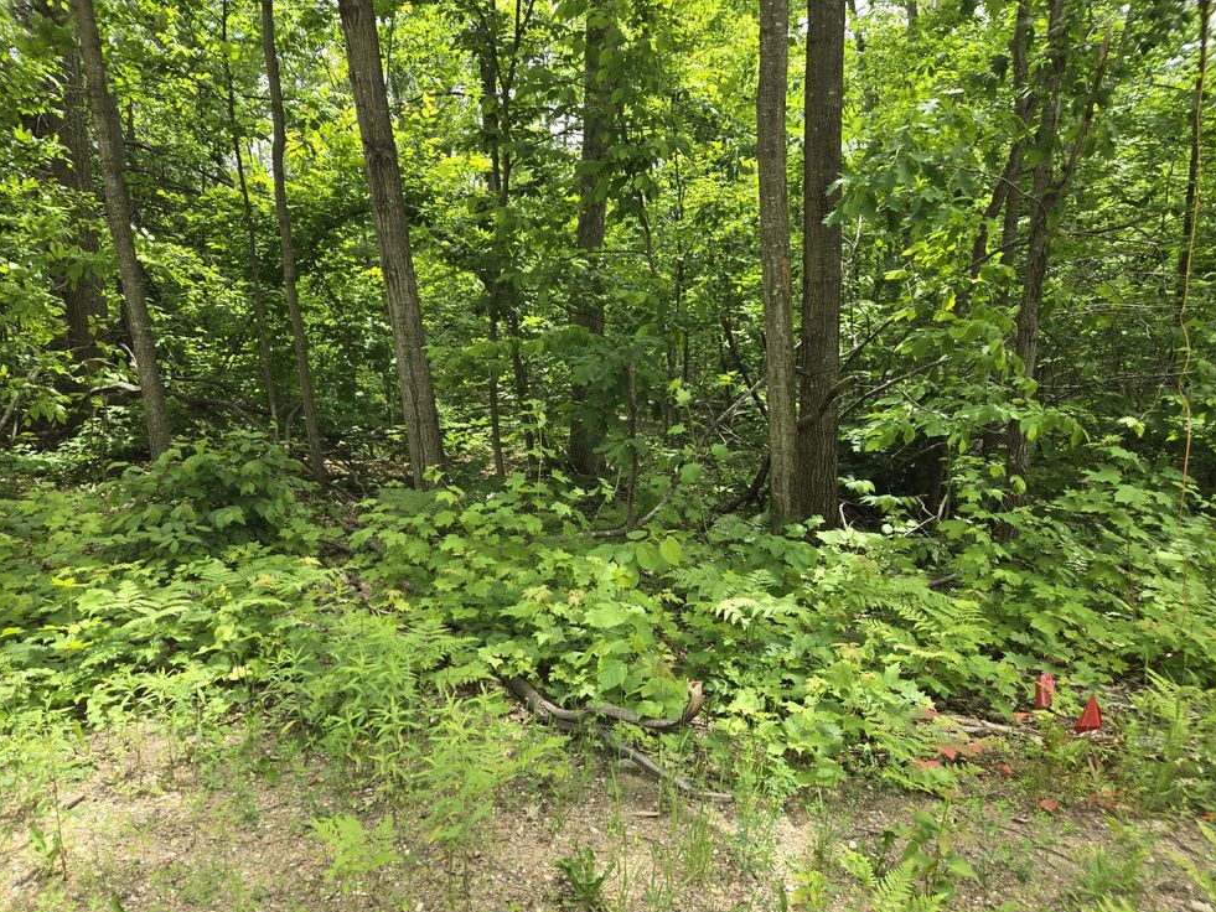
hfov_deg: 71.6
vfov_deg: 56.8
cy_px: 475
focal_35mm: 24
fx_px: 843
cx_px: 588
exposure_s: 1/321
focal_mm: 5.4
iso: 25
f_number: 1.8
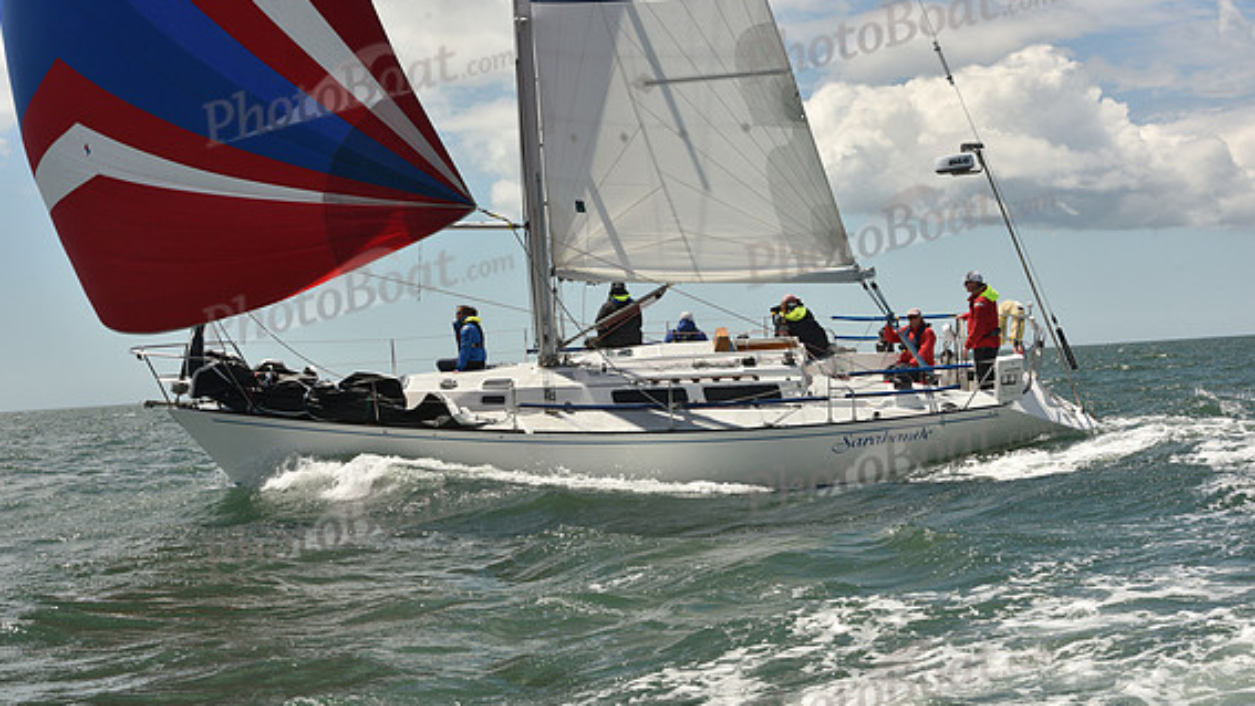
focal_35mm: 75
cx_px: 631
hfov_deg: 28.2
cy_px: 377
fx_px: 2496
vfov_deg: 16.1
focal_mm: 70
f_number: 11
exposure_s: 1/800
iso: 320
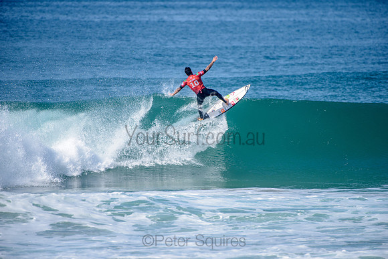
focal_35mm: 500
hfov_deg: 4.1
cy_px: 130
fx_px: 5390
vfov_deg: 2.8
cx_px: 194
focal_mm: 500
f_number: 5.6
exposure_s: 1/2000
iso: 160
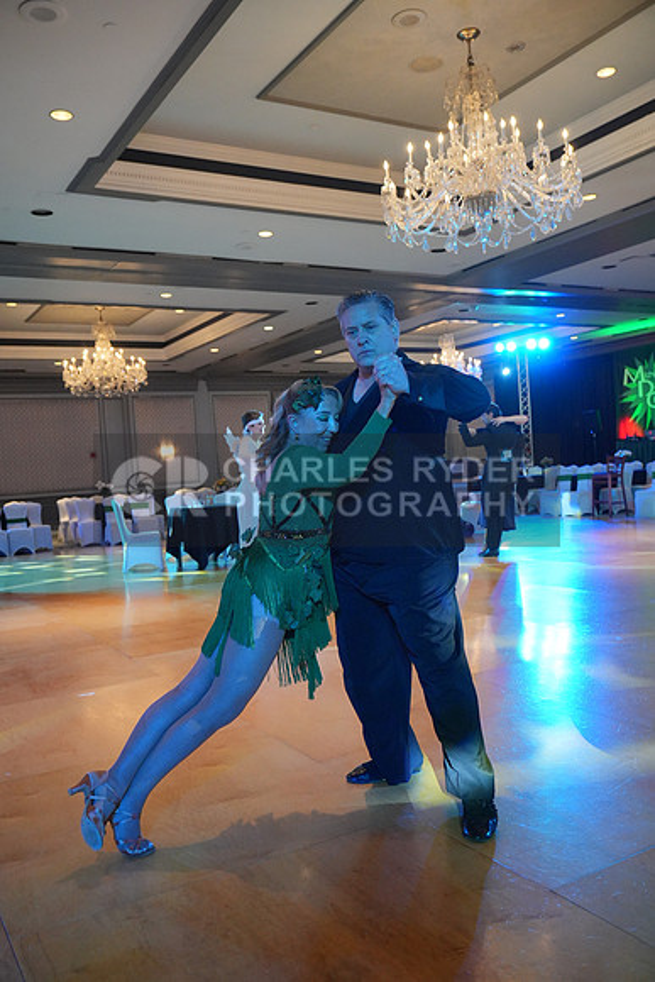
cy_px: 491
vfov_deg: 60.3
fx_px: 845
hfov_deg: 42.3
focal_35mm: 31
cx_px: 328
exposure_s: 1/250
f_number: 4
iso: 4000
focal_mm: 31
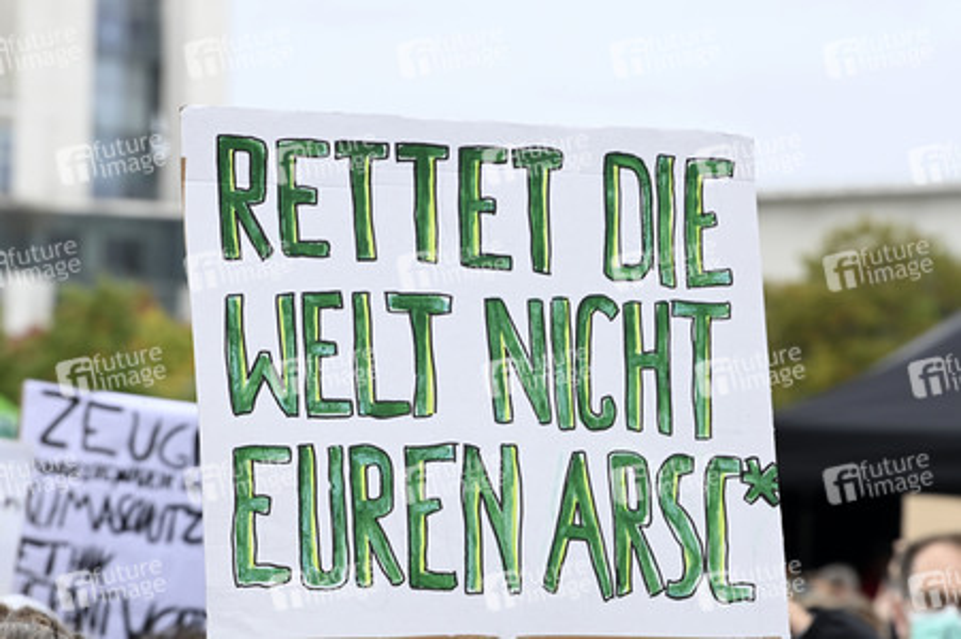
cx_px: 480
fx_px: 6669
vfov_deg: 5.5
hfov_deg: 8.2
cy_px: 320
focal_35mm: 250
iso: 1000
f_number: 13
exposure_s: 1/250
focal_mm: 250
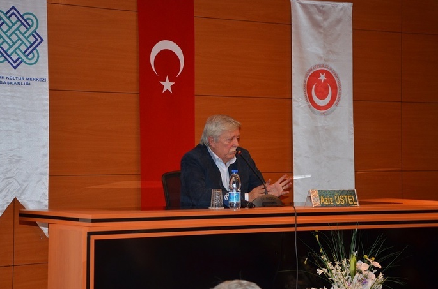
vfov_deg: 15.8
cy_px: 141
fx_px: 1044
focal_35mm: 86
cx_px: 208
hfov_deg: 23.7
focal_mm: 50
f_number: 5
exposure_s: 1/60
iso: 800
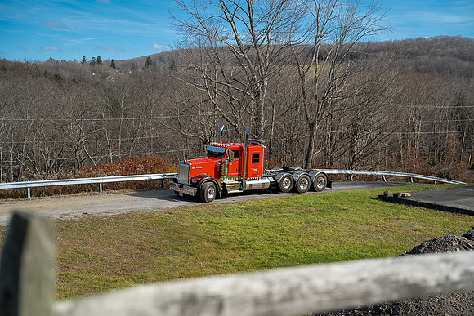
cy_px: 158
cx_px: 237
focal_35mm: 50
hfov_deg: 39.6
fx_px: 658
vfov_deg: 27.0
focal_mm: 50
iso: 100
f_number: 2.2
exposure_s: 1/50
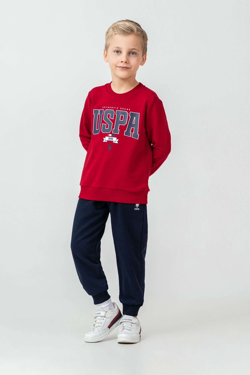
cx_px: 125
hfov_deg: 13.0
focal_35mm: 105
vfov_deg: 19.5
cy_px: 188
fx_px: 1094
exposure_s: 1/160
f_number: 7.1
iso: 160
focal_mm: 70
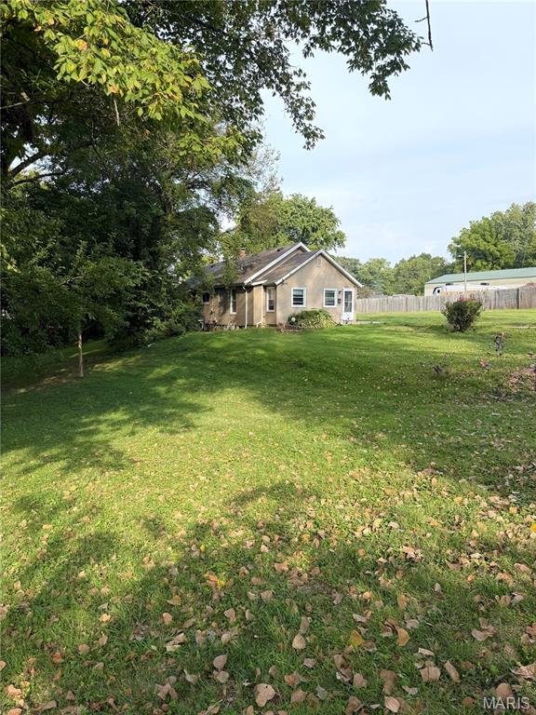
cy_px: 358
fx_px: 495
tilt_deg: -4.5
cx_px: 268
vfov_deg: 71.6
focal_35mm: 24
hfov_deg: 56.8
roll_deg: -1.2
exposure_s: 1/2110
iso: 80
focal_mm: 6.76
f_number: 1.78
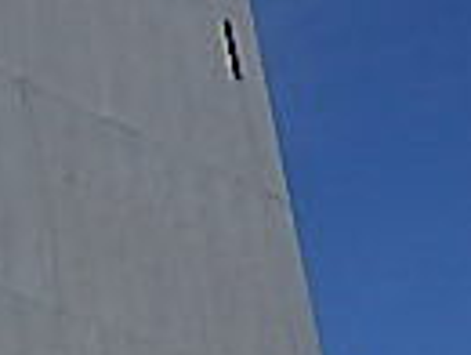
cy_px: 605
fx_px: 1677
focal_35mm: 123
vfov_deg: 11.4
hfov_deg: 13.5
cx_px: -489
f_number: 8.7
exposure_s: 1/400
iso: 125
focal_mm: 4.5
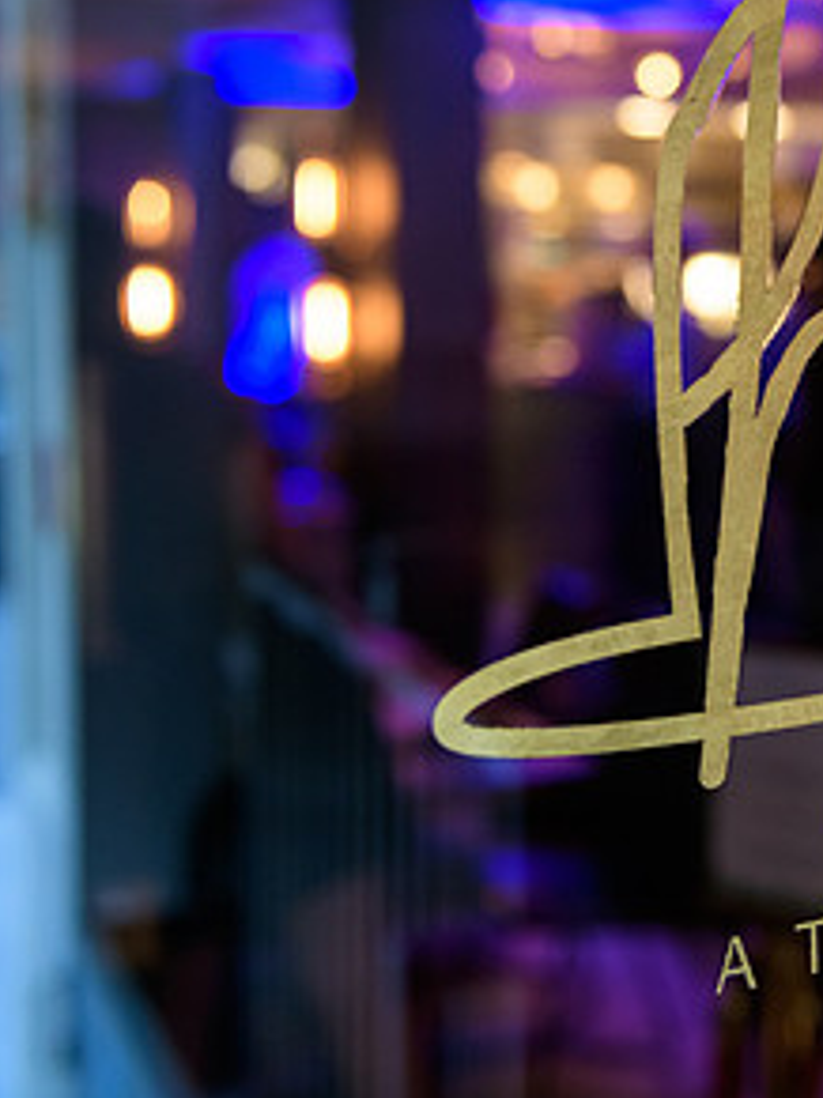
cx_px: 1000
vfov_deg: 28.0
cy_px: 387
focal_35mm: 69
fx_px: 2189
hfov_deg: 19.9
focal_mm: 36
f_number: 3.2
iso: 1600
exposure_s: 1/60
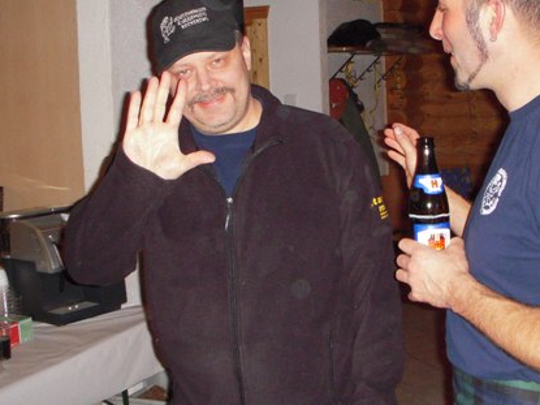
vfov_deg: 26.5
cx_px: 334
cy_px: 167
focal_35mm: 55
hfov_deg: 34.8
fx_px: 858
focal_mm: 6.3
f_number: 3.3
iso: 400
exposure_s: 1/125
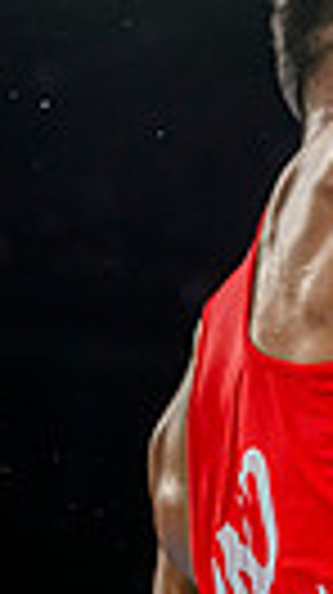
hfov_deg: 3.7
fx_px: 5005
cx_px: 1062
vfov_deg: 6.8
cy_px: 147
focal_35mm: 318
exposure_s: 1/1600
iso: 2500
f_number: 3.5
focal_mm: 64
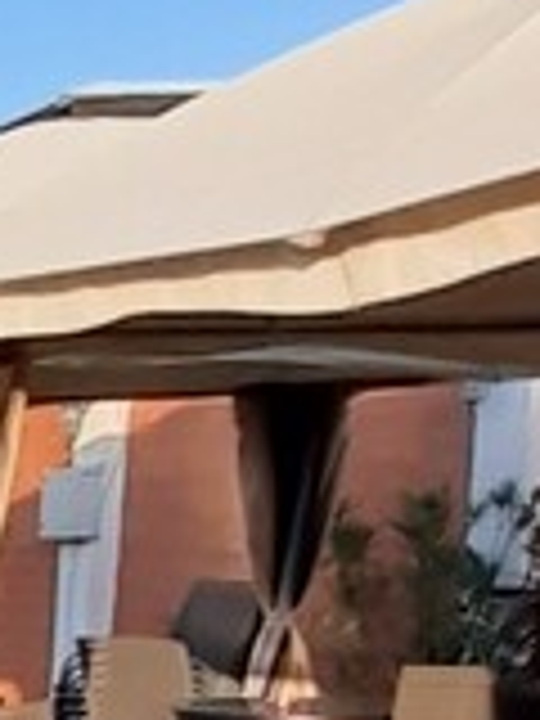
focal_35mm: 83
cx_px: -819
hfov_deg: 12.8
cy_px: 720
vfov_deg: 22.6
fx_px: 1726
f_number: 2.2
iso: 40
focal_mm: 1.13
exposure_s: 1/493
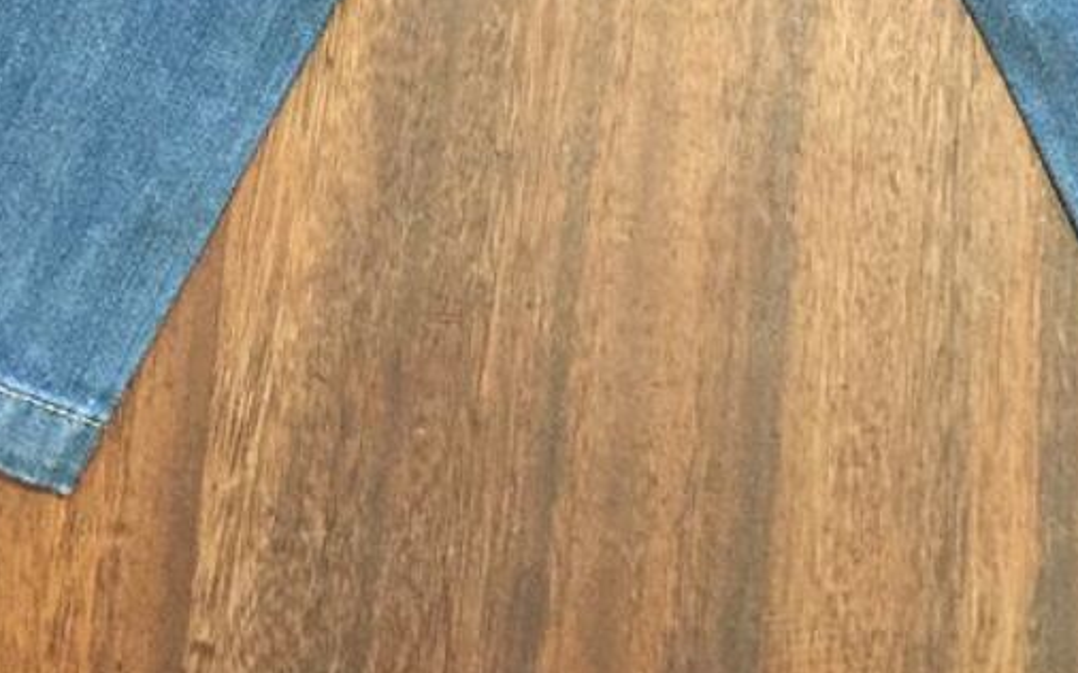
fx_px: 2379
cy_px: -335
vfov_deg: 14.9
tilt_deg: -74.7
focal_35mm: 81
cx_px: 709
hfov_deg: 25.4
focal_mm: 4.15
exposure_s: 1/8
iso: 160
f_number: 2.2
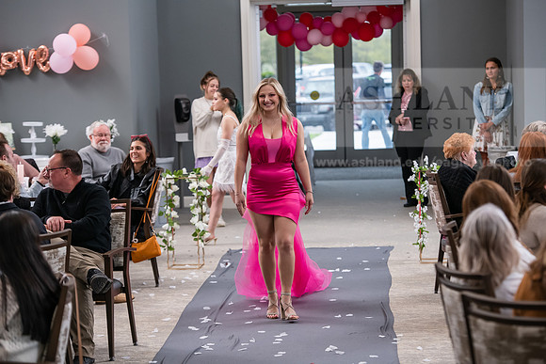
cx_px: 273
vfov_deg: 12.2
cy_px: 182
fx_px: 1699
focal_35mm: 112
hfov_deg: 18.3
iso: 1600
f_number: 3.5
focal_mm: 112
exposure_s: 1/200
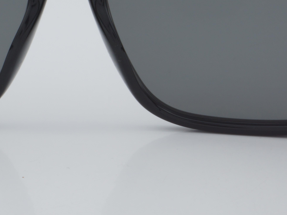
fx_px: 1493
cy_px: 22
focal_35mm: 180
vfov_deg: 8.2
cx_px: 71
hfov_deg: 11.0
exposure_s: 1/4
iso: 100
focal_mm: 55
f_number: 32
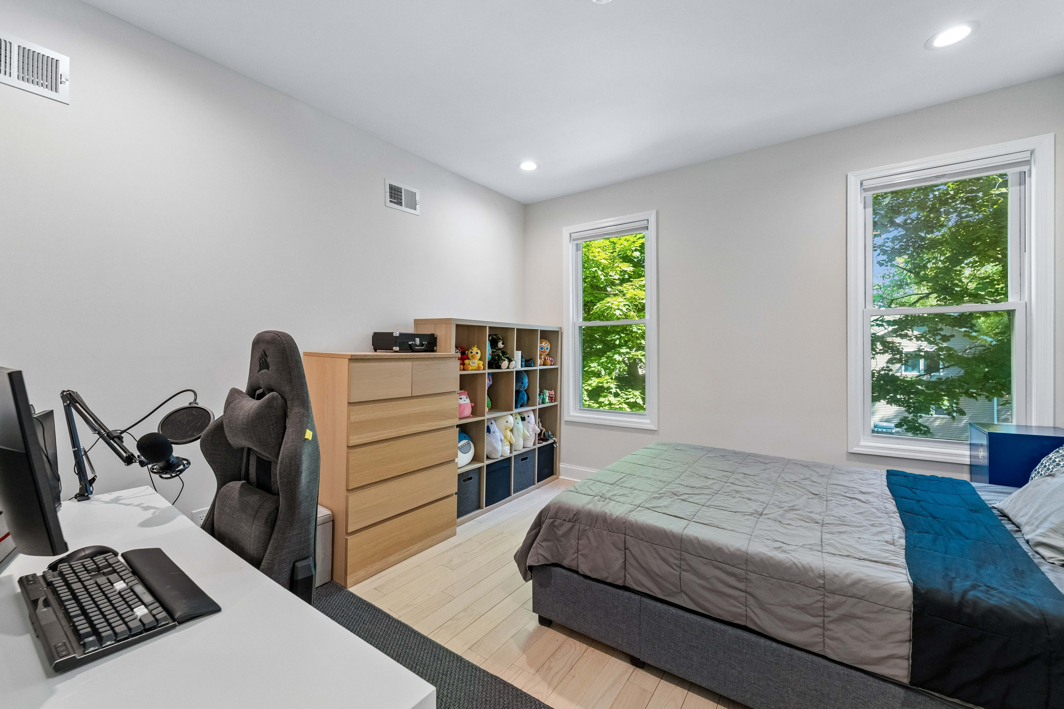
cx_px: 532
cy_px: 354
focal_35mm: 14
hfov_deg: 104.3
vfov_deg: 81.2
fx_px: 414
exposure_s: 1/60
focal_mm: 14
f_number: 7.1
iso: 2000
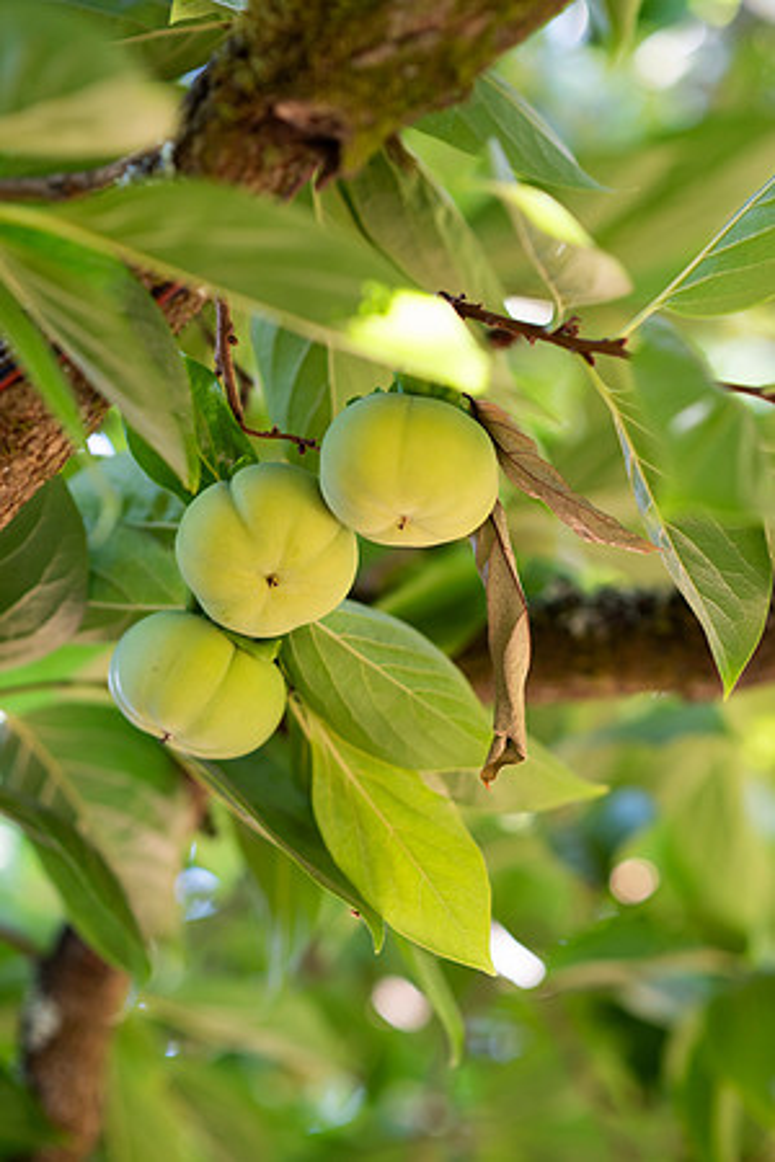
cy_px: 581
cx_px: 388
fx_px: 2745
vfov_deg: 23.9
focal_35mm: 85
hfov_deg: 16.1
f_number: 2.5
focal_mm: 85
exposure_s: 1/125
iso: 400
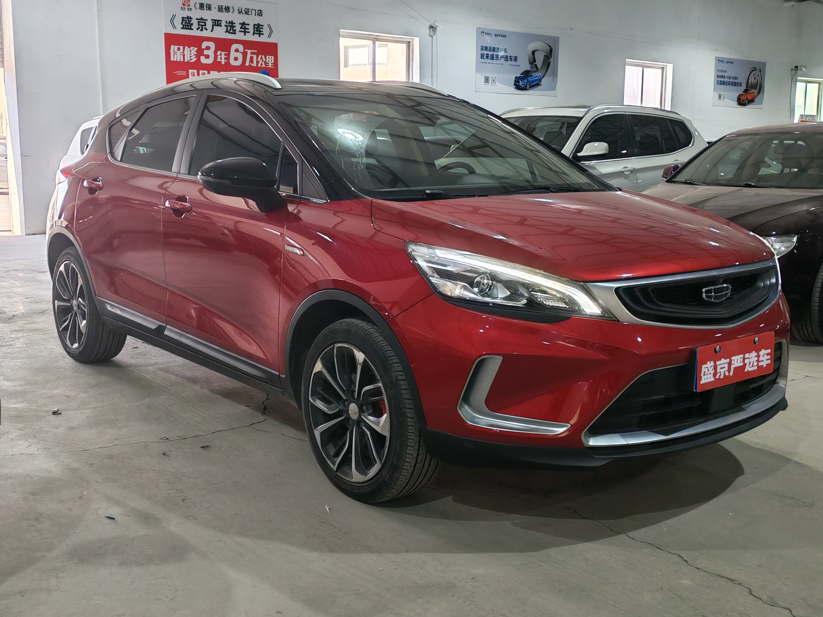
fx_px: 975
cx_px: 412
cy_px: 308
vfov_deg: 35.1
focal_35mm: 41
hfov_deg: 45.8
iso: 64
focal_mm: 5.52
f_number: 1.95
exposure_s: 1/100
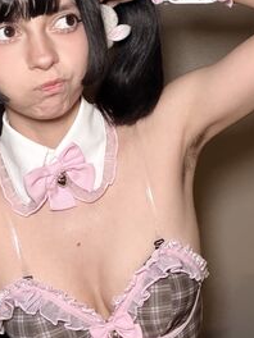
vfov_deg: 36.2
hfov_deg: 27.1
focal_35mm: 53
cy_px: 158
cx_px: 62
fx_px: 519
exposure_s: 1/30
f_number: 1.9
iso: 400
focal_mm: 2.71
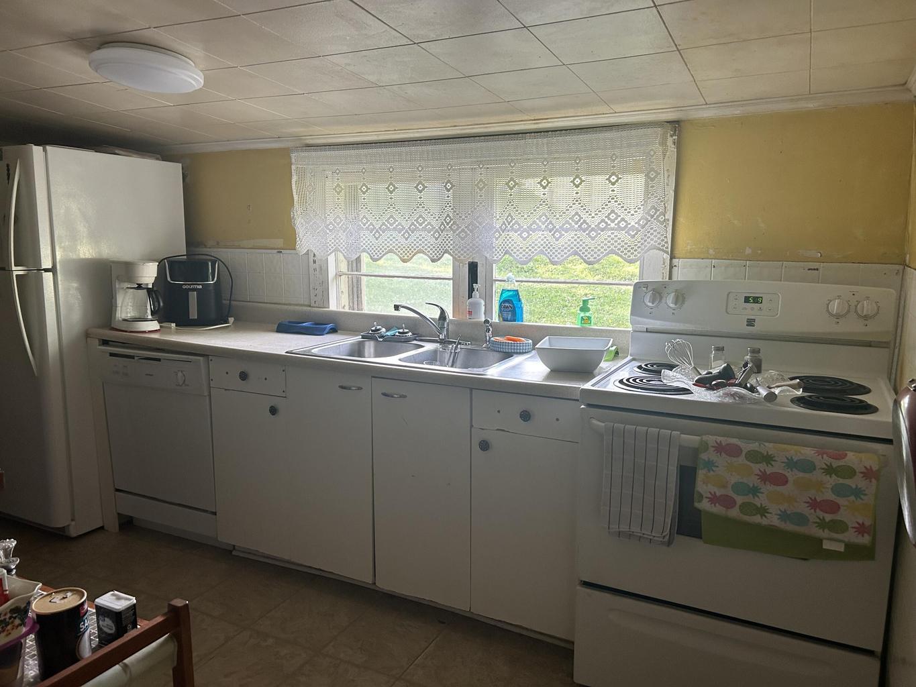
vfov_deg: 53.1
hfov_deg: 67.3
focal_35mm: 26
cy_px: 344
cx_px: 458
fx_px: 688
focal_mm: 5.7
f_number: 1.5
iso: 125
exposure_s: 1/113
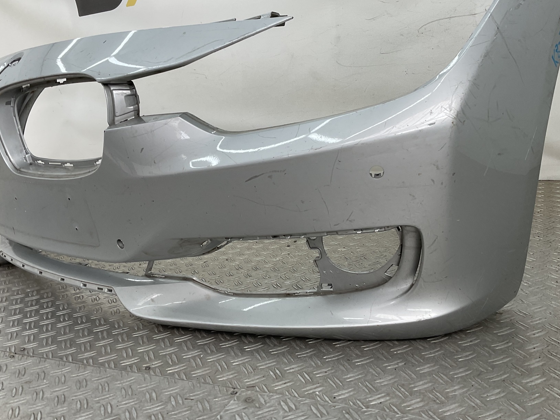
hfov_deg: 51.3
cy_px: 187
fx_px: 582
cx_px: 264
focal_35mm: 36
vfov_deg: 39.6
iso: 16
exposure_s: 1/143
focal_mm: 3
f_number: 1.8
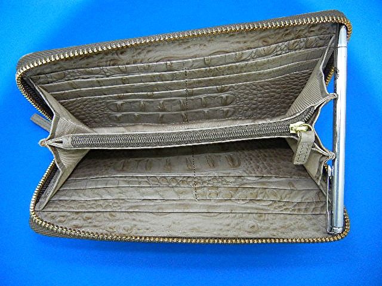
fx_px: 331
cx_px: 191
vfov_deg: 46.8
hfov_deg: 60.0
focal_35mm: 30
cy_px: 143
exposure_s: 1/30
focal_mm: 5.4
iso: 425
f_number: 3.5
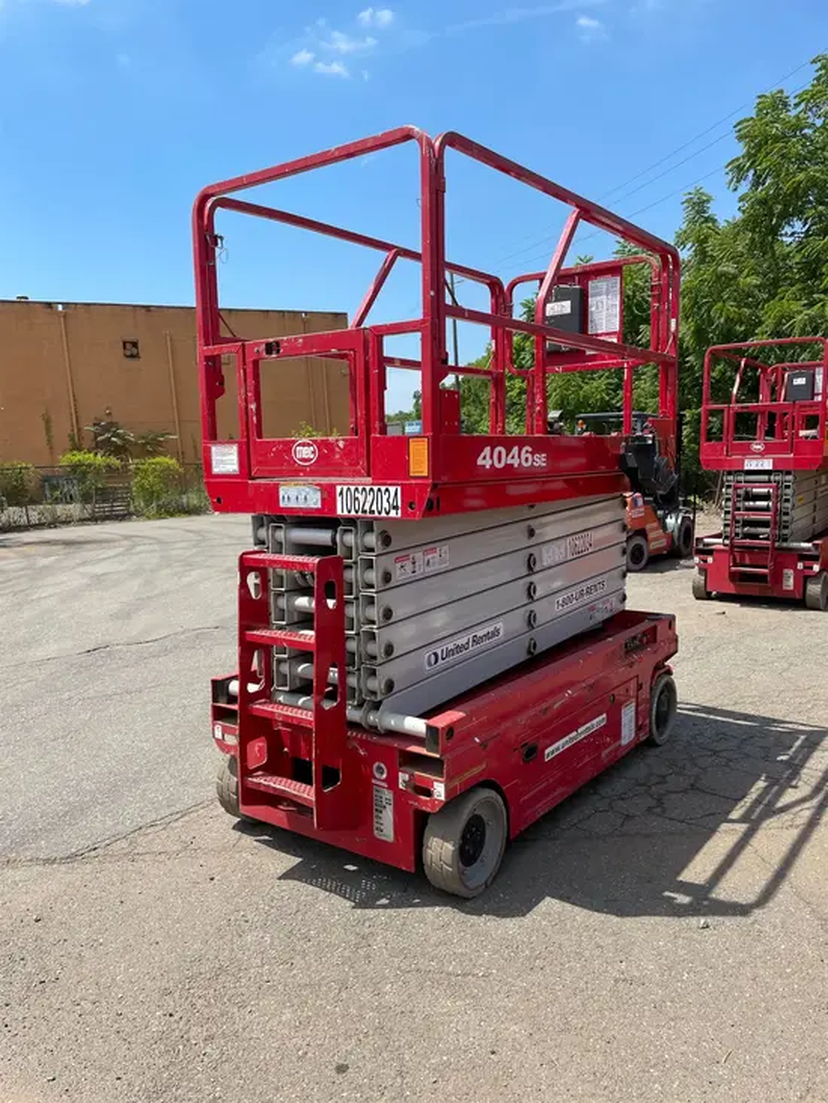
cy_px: 552
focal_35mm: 26
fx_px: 829
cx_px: 414
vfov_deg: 67.3
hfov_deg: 53.1
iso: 32
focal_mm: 4.2
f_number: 1.6
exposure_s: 1/2564
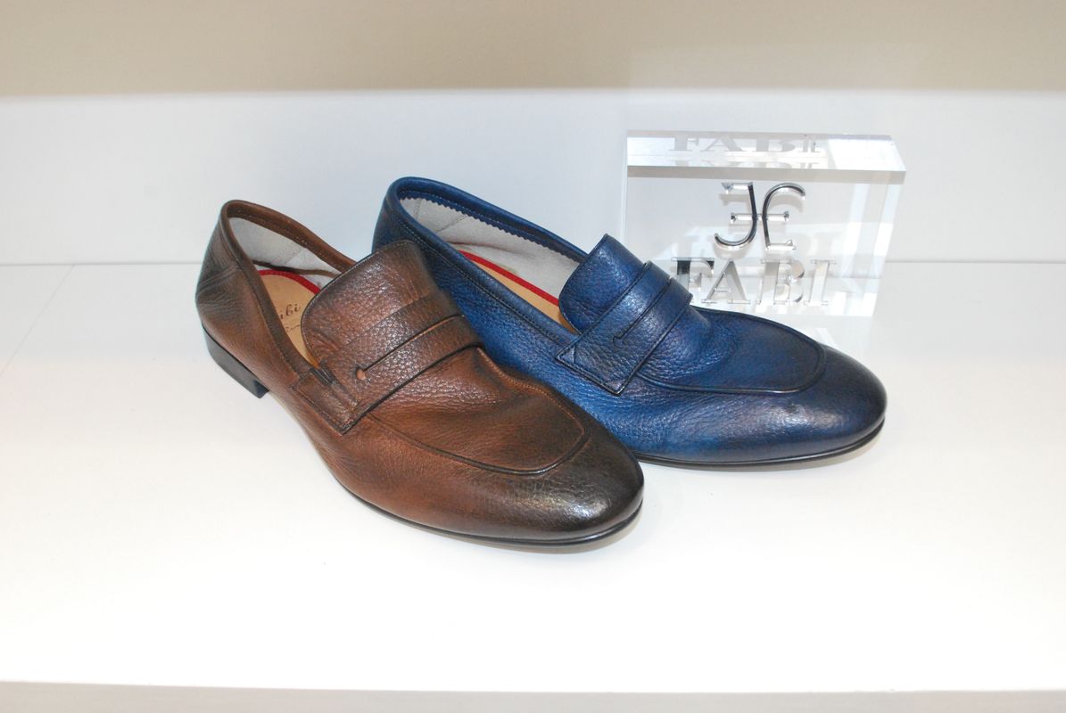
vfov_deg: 40.1
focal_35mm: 33
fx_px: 978
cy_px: 356
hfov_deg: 57.2
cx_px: 533
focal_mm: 22
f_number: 8
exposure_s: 1/200
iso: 1600
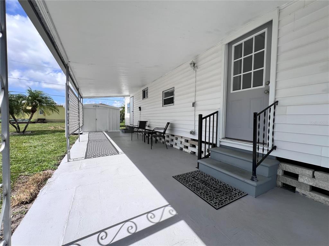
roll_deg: -1.5
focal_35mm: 13
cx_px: 164
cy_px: 123
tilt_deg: -2.1
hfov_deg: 106.2
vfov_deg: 89.9
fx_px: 124
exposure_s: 1/1597
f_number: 1.8
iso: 32
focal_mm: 1.57
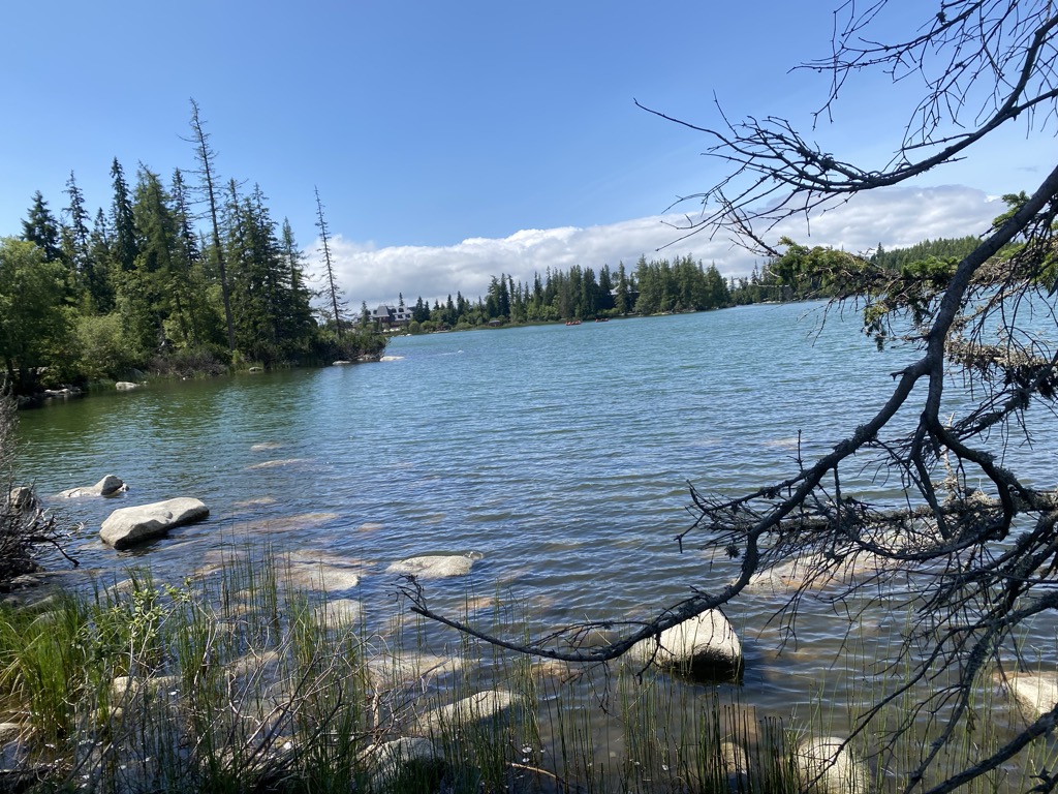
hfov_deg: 67.3
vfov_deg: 53.1
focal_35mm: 26
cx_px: 529
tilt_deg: -3.7
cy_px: 397
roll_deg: +4.4
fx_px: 795
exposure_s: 1/2571
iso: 32
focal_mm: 4.25
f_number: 1.8
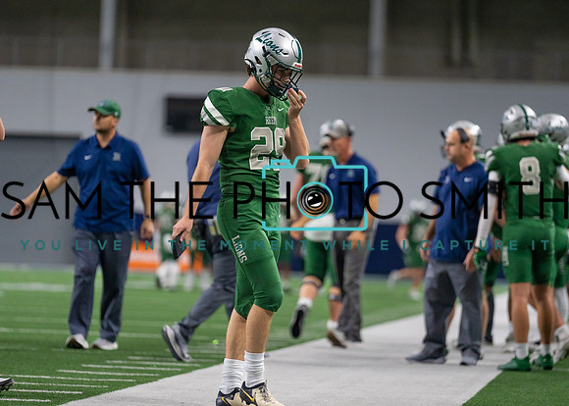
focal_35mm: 197
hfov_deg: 10.2
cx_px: 284
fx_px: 3188
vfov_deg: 7.3
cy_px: 203
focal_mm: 182
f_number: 2.8
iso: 1600
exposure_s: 1/1000
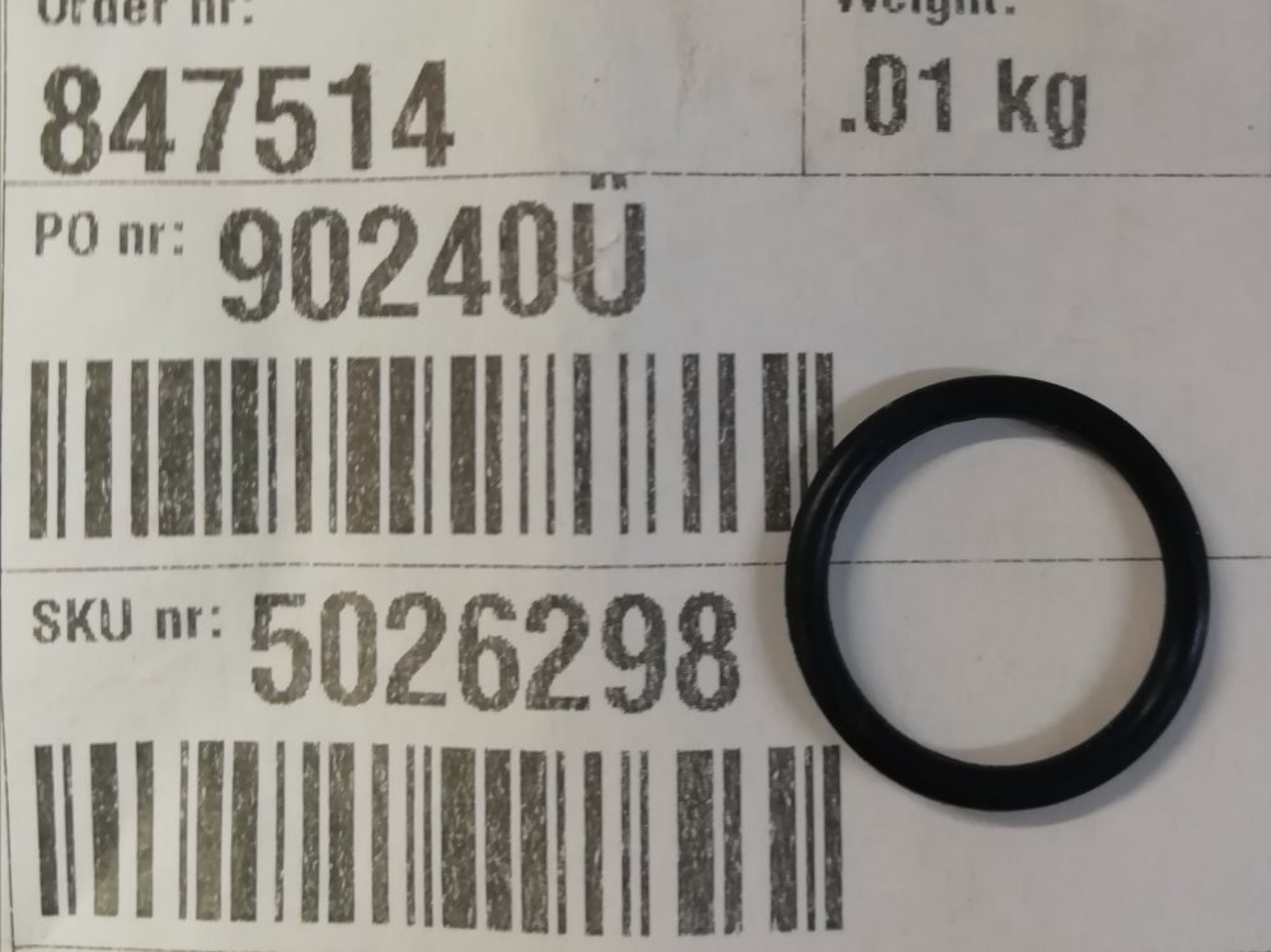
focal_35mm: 26
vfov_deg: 53.0
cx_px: 636
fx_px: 954
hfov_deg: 67.3
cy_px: 476
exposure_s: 1/33.3
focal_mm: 3.21
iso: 80
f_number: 2.2
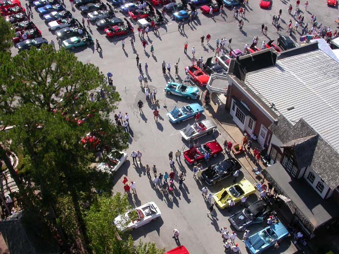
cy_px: 127
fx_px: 372
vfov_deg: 37.7
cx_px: 170
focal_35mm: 38
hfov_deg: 49.0
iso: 100
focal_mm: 7.85
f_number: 6.7
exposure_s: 1/300
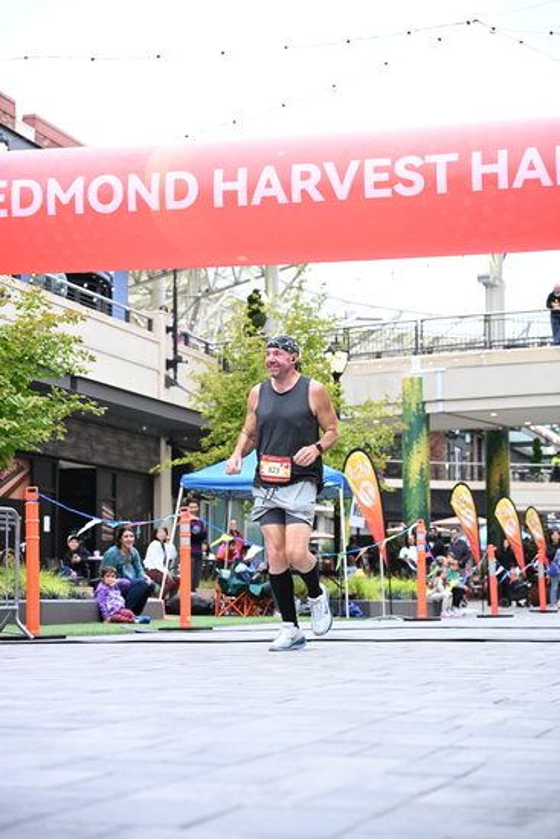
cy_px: 420
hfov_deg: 19.5
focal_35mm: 70
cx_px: 280
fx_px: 1632
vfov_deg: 28.8
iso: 2000
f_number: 4
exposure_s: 1/640
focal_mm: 70
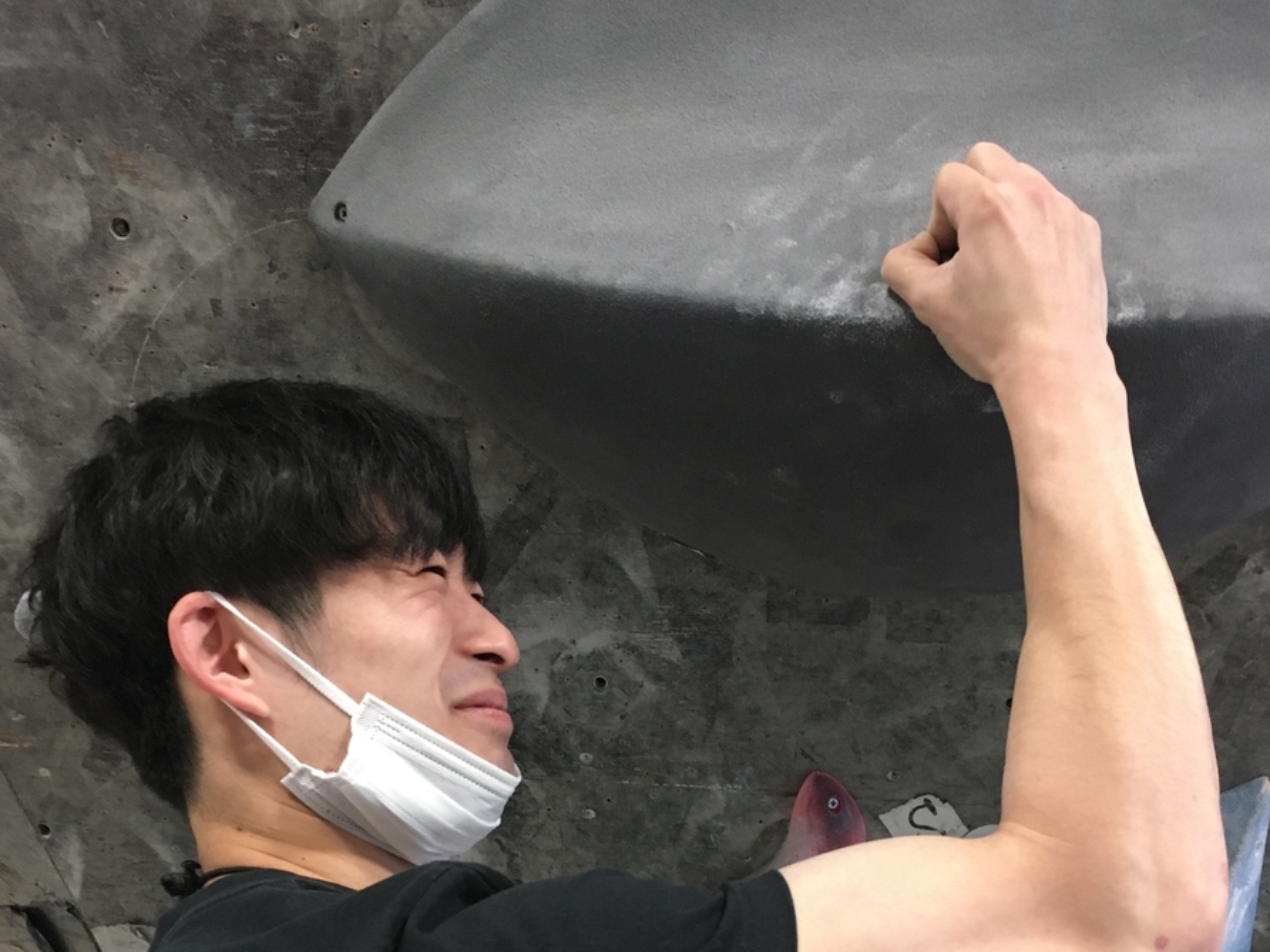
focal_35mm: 39
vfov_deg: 35.4
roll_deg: -3.3
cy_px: 786
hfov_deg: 47.9
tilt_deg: +6.5
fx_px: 1431
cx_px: 632
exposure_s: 1/24
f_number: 2.2
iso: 200
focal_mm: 4.15
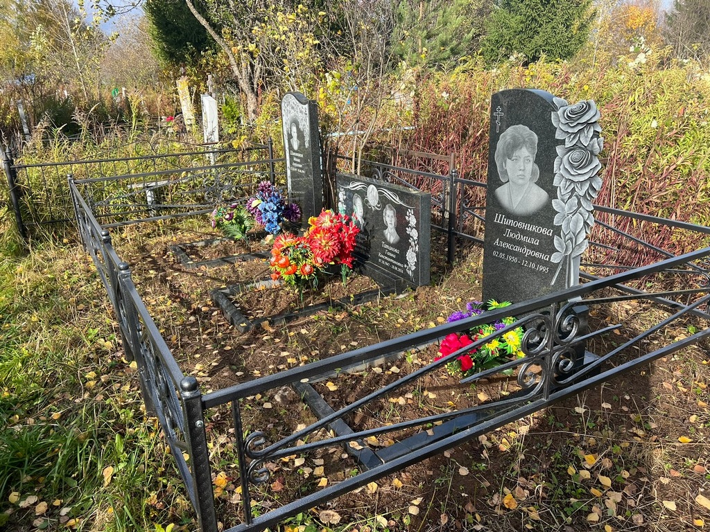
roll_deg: +2.0
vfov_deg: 53.1
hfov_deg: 67.3
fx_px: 533
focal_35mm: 26
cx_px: 355
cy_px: 266
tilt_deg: -16.7
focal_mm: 5.7
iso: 50
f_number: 1.5
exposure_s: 1/1266
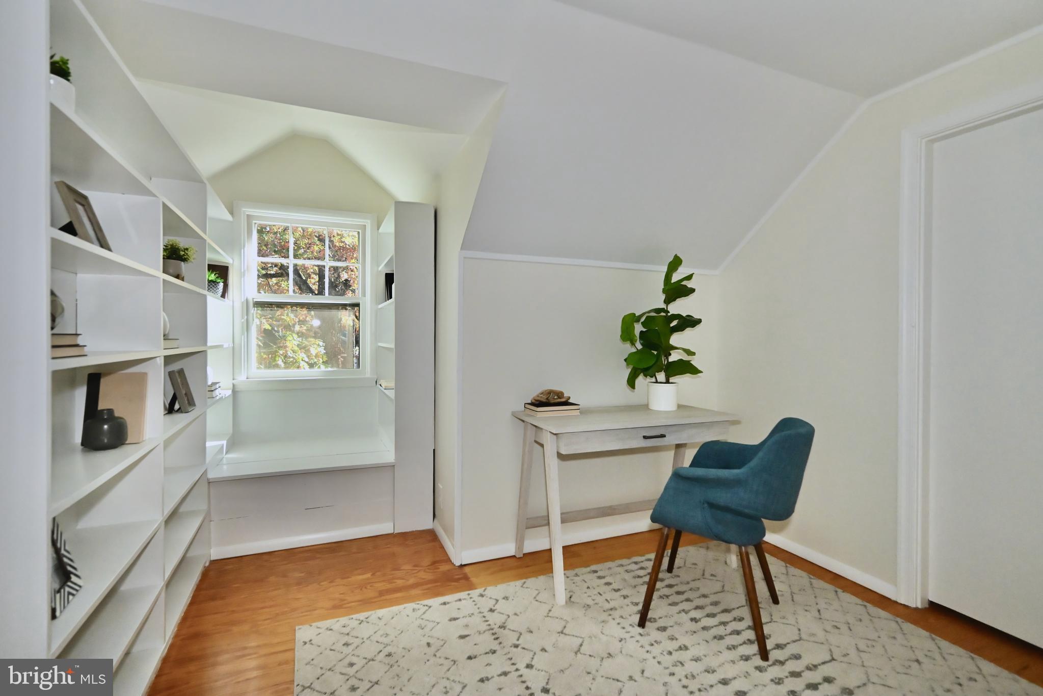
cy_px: 348
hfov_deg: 96.7
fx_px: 464
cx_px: 522
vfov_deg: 73.8
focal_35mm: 16
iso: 5600
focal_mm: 16
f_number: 4
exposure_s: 1/4000
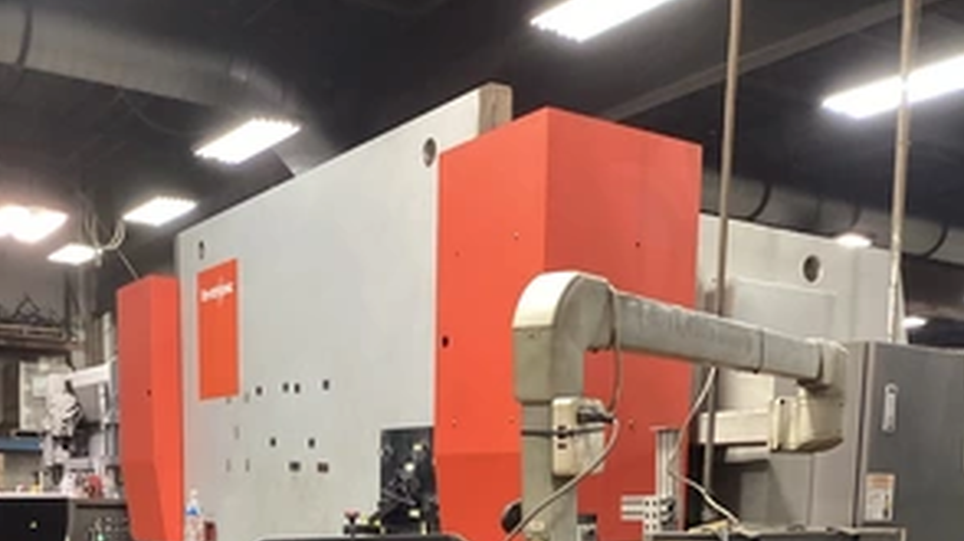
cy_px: 639
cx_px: 485
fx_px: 1175
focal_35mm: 46
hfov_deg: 44.6
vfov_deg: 23.8
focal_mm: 3.3
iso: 250
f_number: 2.4
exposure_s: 1/60
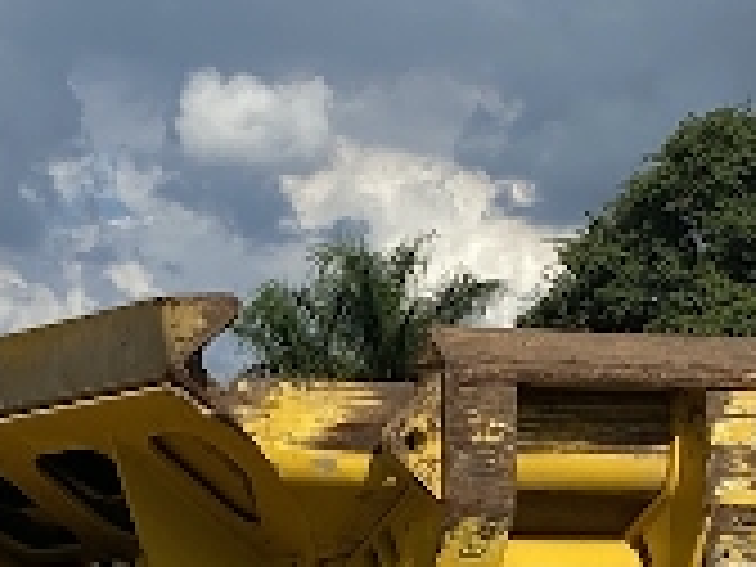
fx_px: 3385
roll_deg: +0.3
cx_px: -212
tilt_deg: -2.1
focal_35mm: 155
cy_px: 860
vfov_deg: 9.3
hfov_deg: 12.4
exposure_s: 1/4464
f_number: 1.8
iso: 32
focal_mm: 4.25
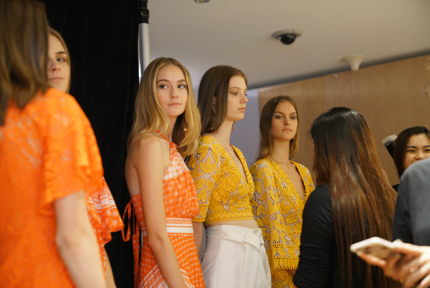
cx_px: 215
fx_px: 837
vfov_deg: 19.5
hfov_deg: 28.8
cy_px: 144
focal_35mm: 70
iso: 6400
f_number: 2.8
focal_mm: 70
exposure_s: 1/30
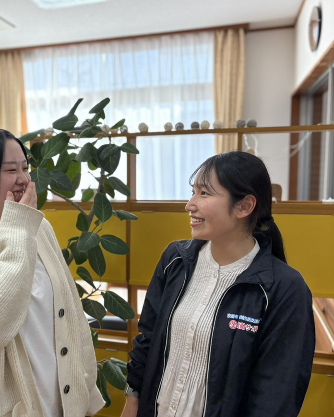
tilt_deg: -6.5
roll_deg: +0.9
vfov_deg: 51.5
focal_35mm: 35
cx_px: 100
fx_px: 432
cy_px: 211
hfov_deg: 41.4
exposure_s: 1/215
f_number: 1.6
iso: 125
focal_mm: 5.96
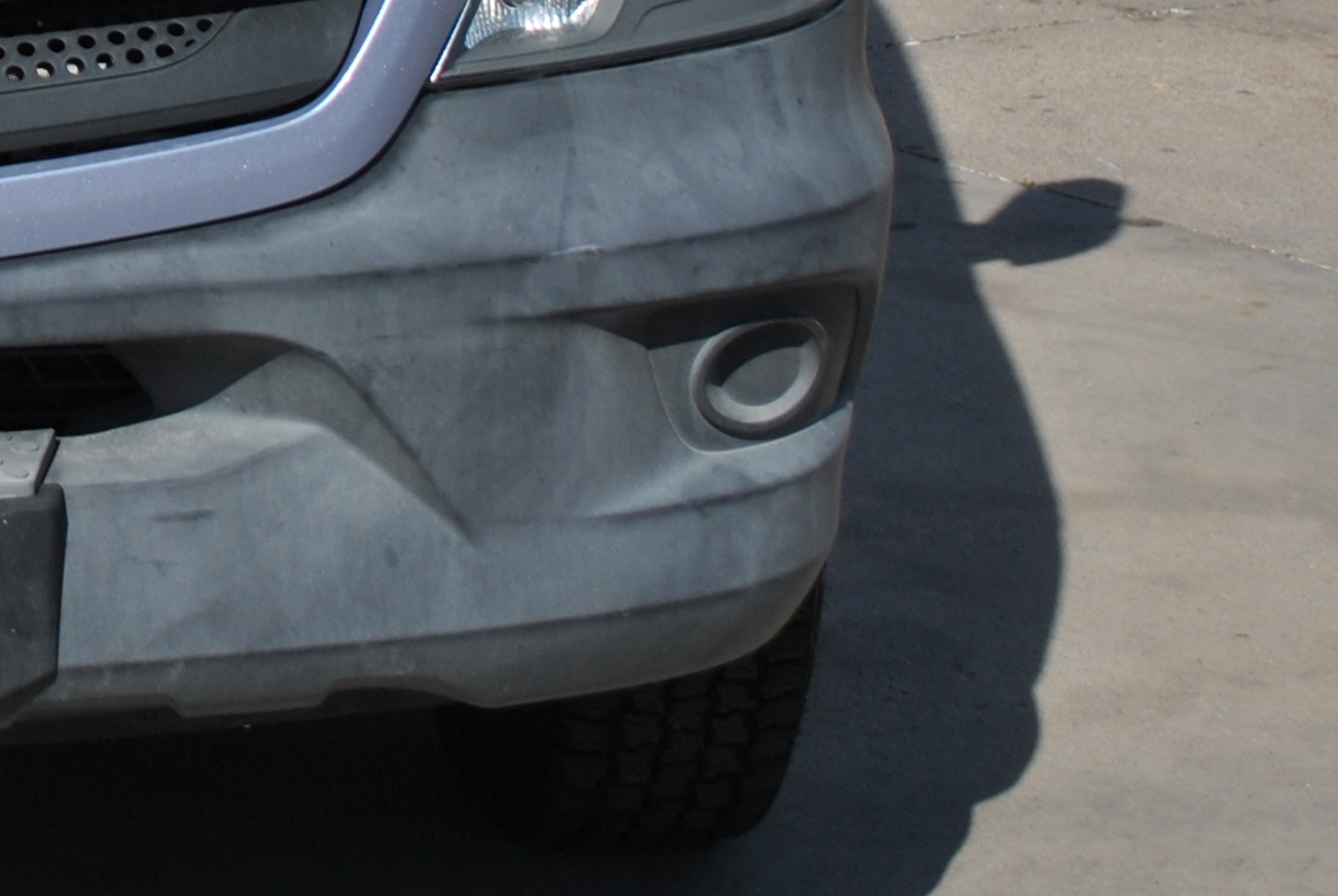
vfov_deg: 9.3
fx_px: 5321
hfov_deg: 13.7
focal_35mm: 143
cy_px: -577
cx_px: -445
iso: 100
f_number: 5.6
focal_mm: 26
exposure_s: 1/800
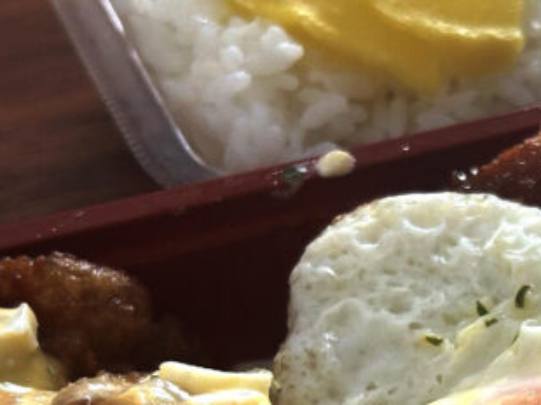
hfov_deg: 22.2
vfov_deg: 16.8
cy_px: 405
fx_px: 1343
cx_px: 496
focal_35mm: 86
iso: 125
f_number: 1.5
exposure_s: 1/69
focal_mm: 5.7
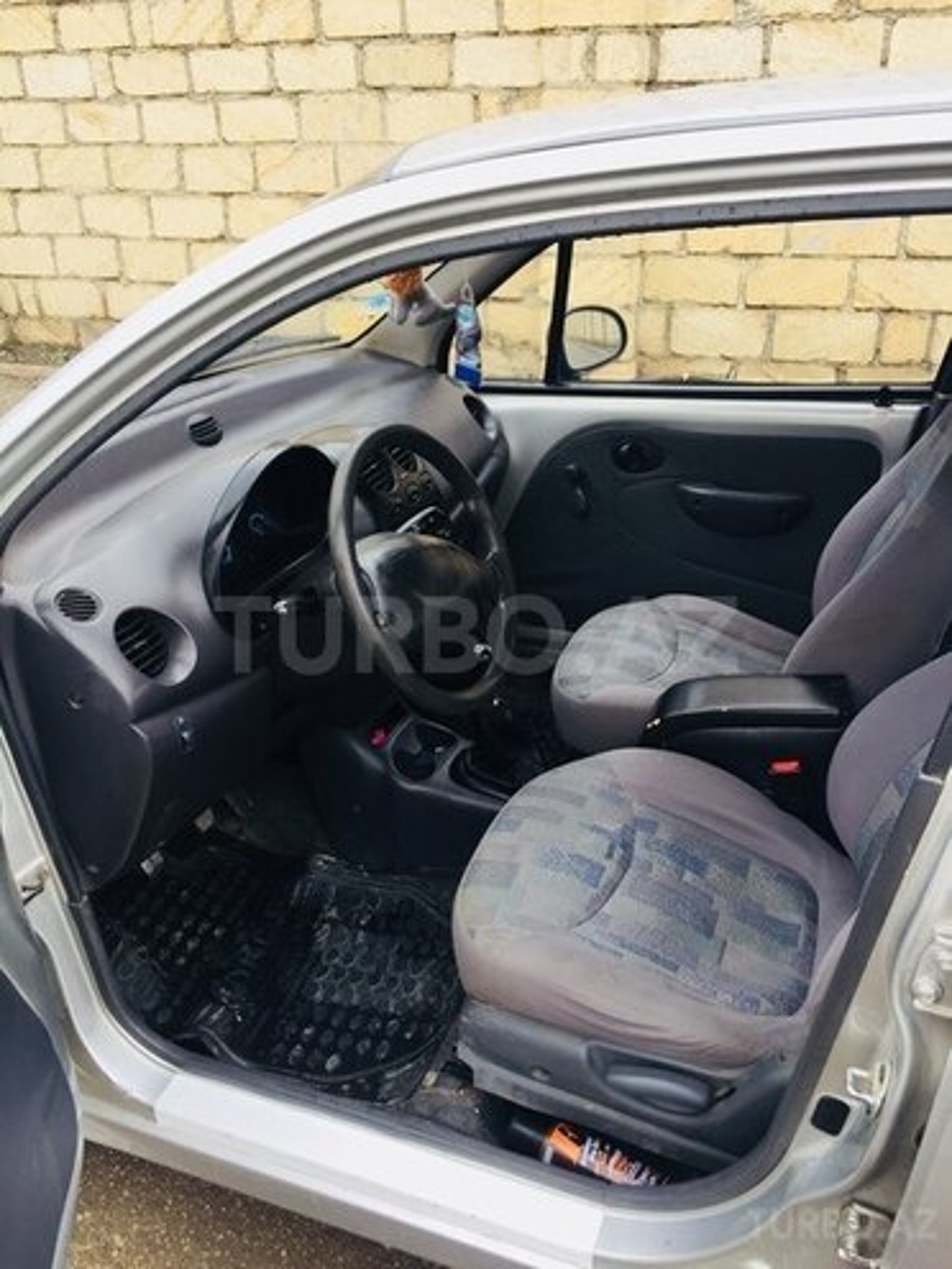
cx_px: 476
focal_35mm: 29
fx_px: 1063
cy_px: 634
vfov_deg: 61.7
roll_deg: +1.4
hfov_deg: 48.2
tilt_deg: -25.9
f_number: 2.2
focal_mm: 4.15
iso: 32
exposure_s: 1/140
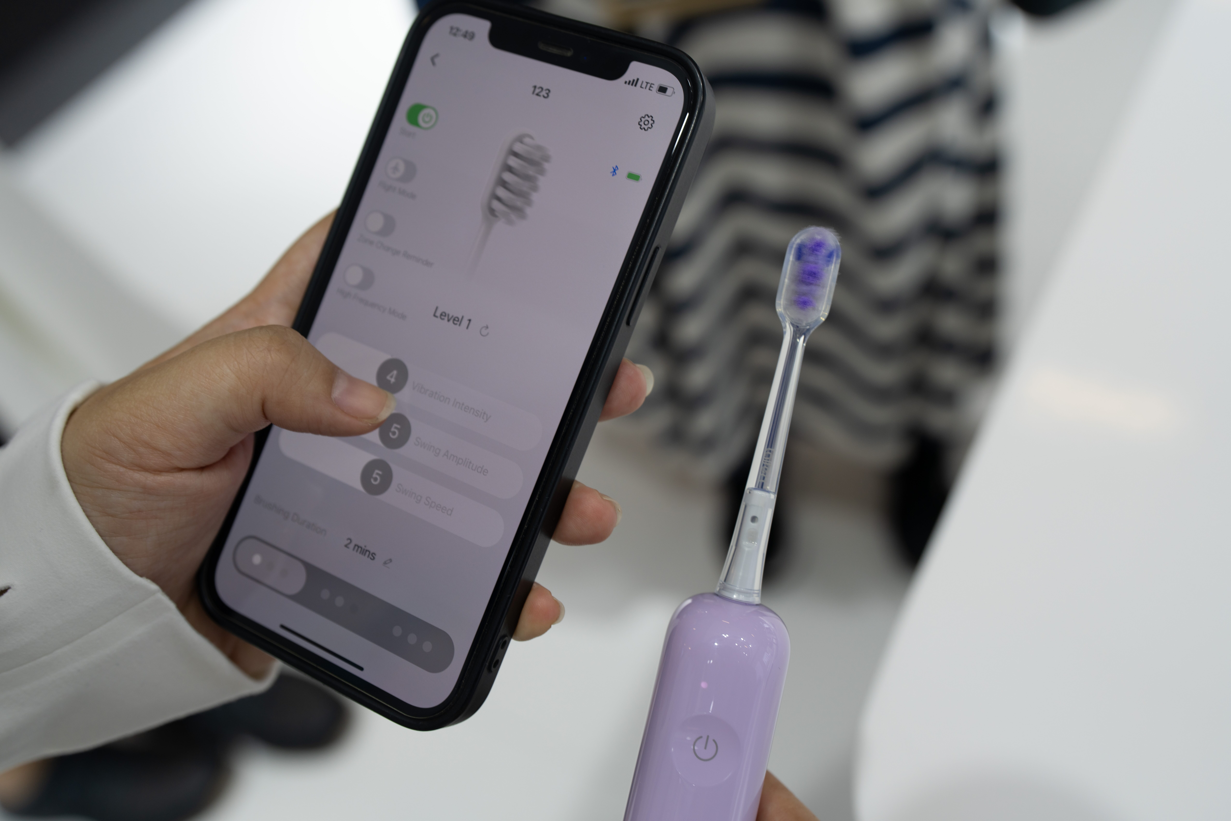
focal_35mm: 35
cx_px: 616
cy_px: 410
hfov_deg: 54.4
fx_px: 1197
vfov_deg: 37.9
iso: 200
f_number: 4
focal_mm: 35
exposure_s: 1/160
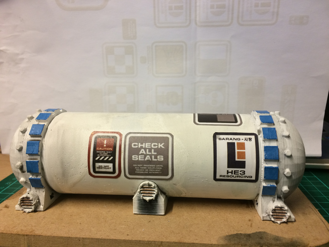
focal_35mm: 29
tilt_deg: -13.2
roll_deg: +1.5
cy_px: 124
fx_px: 276
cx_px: 164
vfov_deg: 48.2
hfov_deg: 61.7
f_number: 2.2
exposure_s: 1/33
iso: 125
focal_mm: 4.15
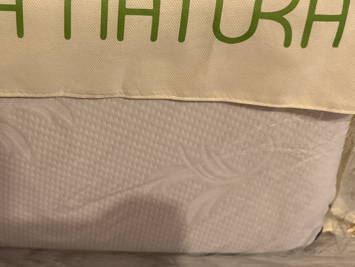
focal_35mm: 49
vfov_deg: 28.9
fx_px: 503
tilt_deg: -47.5
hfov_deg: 37.8
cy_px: 45
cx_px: 84
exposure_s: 1/60
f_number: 1.78
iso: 400
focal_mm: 6.76
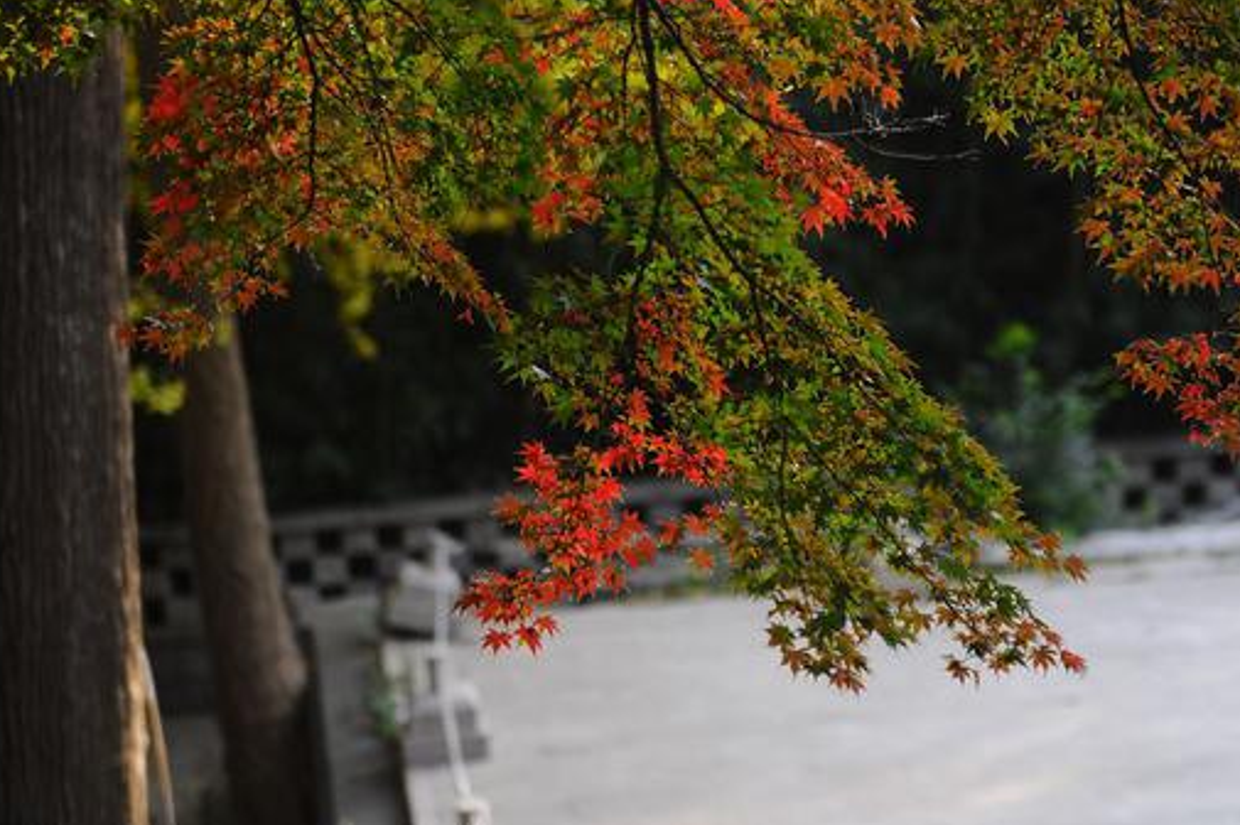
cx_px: 670
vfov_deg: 14.4
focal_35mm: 95
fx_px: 3270
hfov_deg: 21.5
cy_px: 422
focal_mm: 75
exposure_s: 1/200
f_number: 2.8
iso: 200
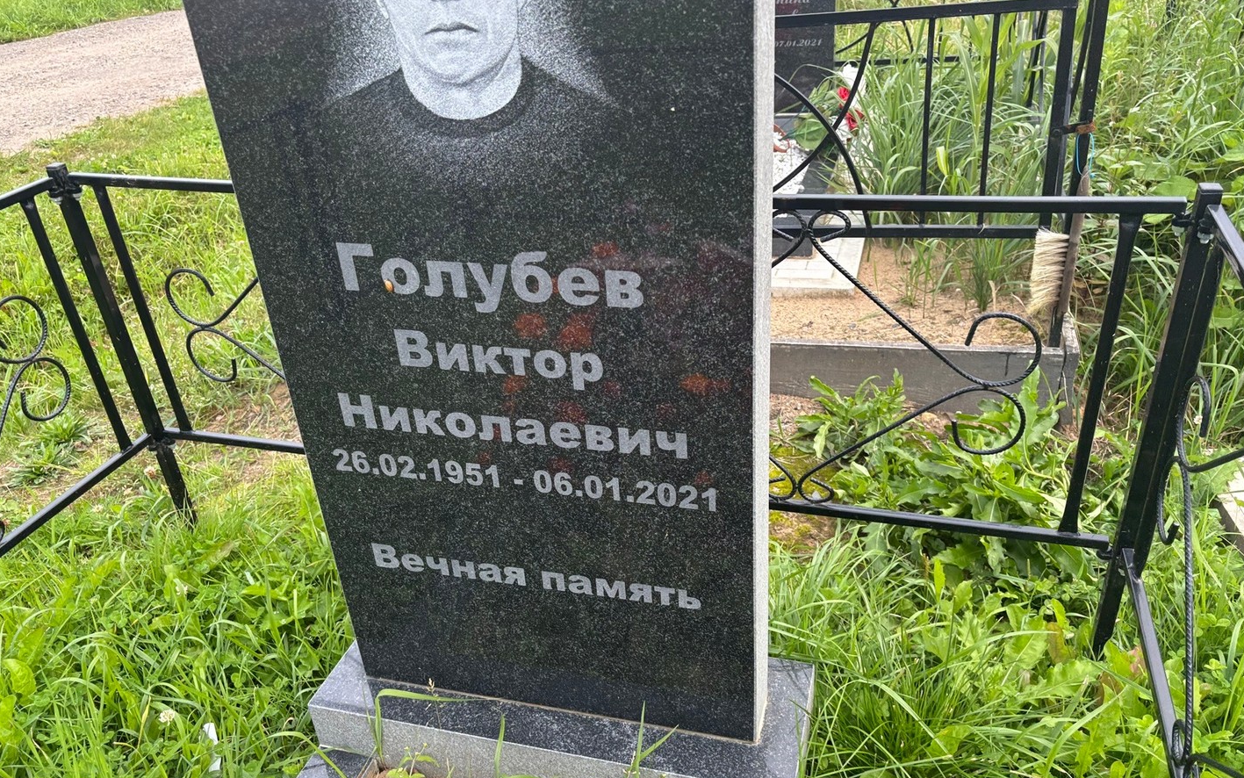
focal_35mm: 28
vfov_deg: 44.5
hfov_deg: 66.5
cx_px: 623
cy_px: 430
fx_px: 949
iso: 50
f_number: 1.6
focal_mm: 5.96
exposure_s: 1/349
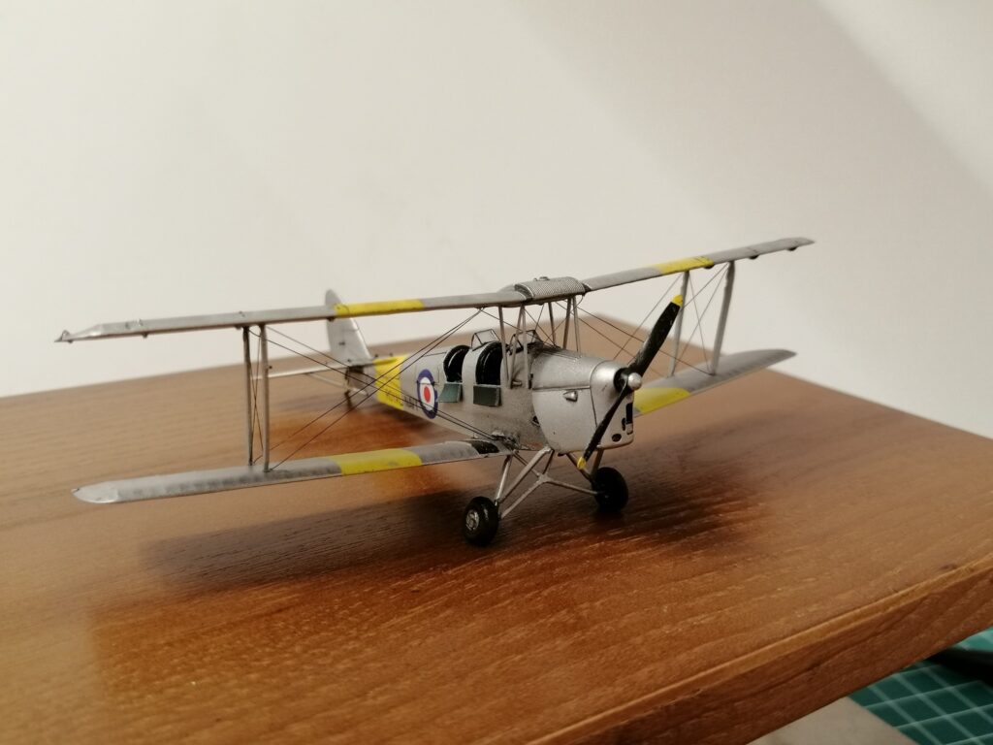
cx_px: 496
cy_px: 372
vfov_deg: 42.9
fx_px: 947
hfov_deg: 55.4
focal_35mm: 33
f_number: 1.8
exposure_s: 1/33.3
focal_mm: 3.95
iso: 250
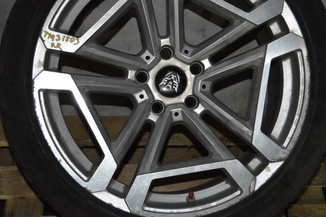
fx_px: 620
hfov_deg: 29.4
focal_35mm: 69
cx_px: 165
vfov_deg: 19.9
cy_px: 109
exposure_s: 1/60
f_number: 5.3
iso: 3200
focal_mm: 45
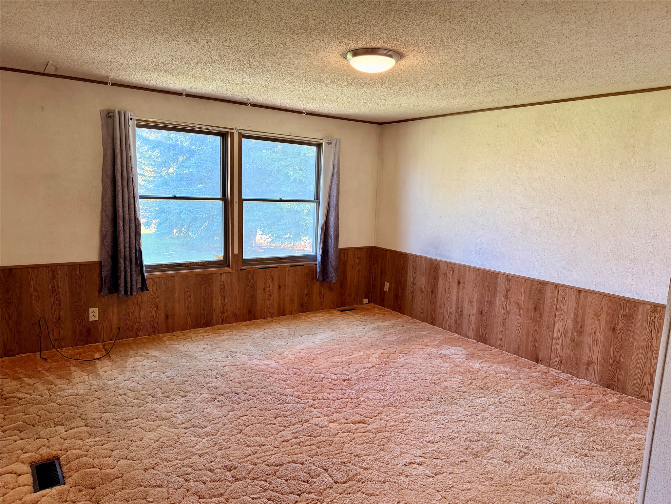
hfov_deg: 71.6
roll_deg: -1.2
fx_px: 465
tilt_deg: -8.4
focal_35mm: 24
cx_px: 336
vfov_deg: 56.8
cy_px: 252
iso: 160
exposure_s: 1/120
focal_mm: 6.76
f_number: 1.78
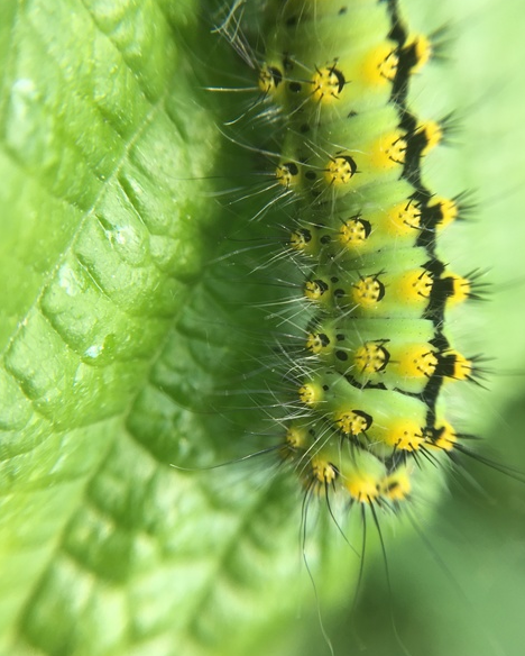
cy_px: 311
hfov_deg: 47.2
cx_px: 268
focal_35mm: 31
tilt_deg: -10.9
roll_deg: -42.8
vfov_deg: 57.1
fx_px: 601
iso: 32
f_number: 2.2
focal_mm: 4.15
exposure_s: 1/100
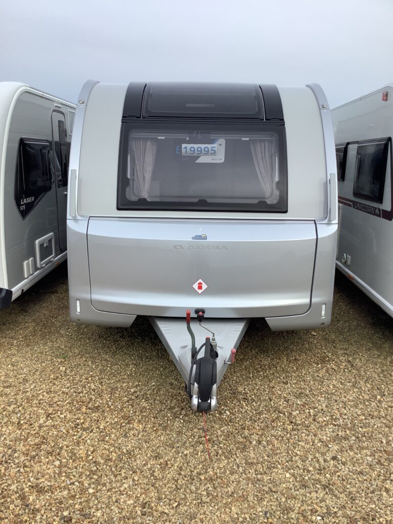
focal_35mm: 31
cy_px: 262
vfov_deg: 58.4
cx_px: 196
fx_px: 469
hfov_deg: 45.4
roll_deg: -0.7
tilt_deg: -13.6
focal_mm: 3.3
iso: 25
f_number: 2.4
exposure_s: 1/458
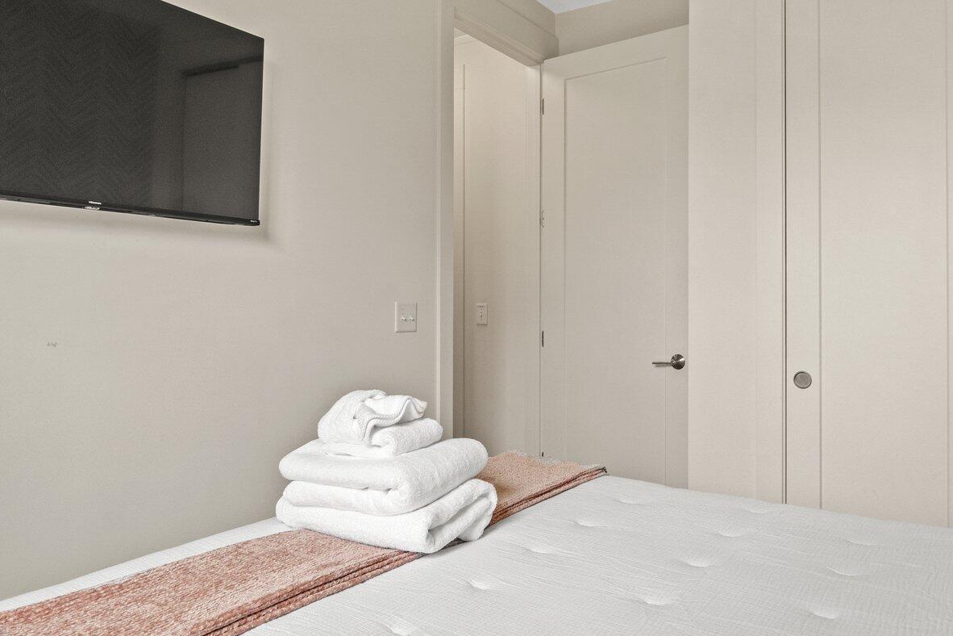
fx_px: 688
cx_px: 522
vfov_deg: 49.5
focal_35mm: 26
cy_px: 306
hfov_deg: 69.2
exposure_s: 1/2
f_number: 8
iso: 400
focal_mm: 10
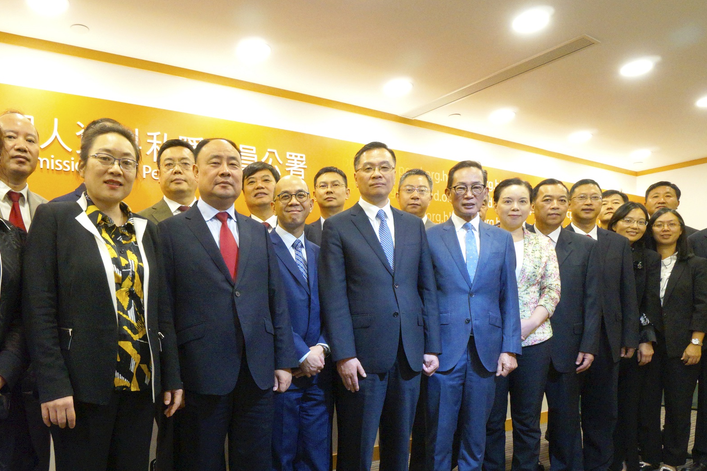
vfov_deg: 48.6
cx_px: 279
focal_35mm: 26
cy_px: 319
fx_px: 510
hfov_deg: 68.6
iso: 1600
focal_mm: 10
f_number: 9
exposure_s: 1/20
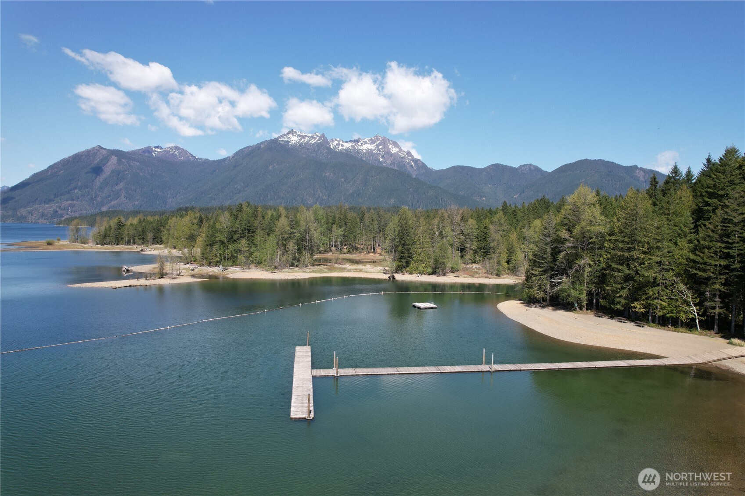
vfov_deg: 57.2
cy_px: 248
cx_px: 372
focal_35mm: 22
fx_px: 455
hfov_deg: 78.6
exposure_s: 1/1500
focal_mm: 8.38
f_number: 2.8
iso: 120
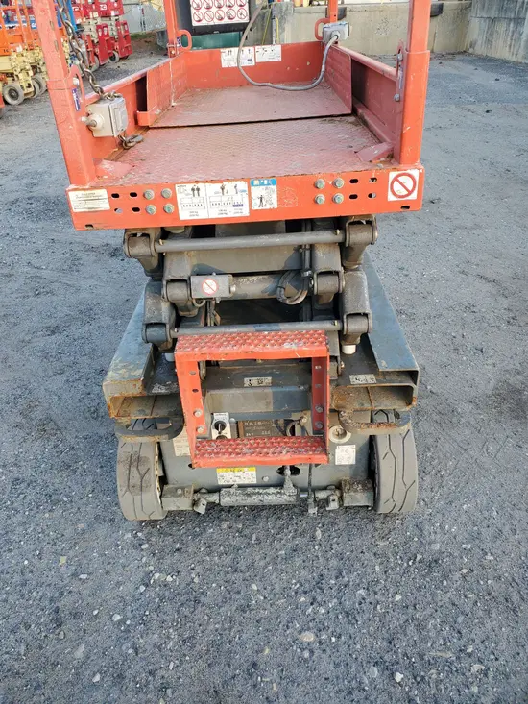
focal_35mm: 26
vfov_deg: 67.3
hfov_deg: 53.1
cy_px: 352
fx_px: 529
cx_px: 264
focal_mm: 4.3
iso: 100
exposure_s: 1/120
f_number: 2.4
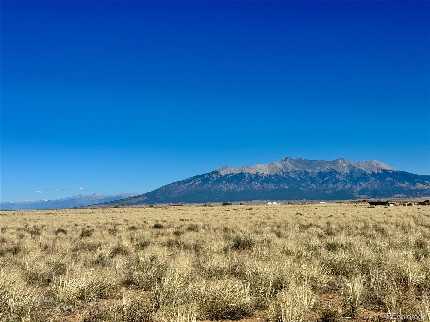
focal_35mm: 48
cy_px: 161
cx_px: 215
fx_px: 596
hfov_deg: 39.7
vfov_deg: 30.3
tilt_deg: +2.8
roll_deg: +0.6
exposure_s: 1/10526
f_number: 1.78
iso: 80
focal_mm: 6.76
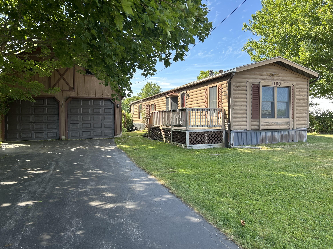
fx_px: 250
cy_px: 124
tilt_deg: -2.0
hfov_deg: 67.3
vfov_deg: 53.1
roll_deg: +0.2
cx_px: 166
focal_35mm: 26
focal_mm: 5.7
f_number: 1.5
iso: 50
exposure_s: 1/643
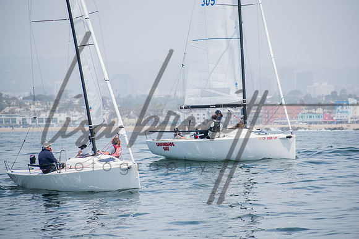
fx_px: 2720
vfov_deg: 5.0
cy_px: 119
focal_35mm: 273
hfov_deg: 7.6
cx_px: 187
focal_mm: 170
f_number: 5
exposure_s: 1/640
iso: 100
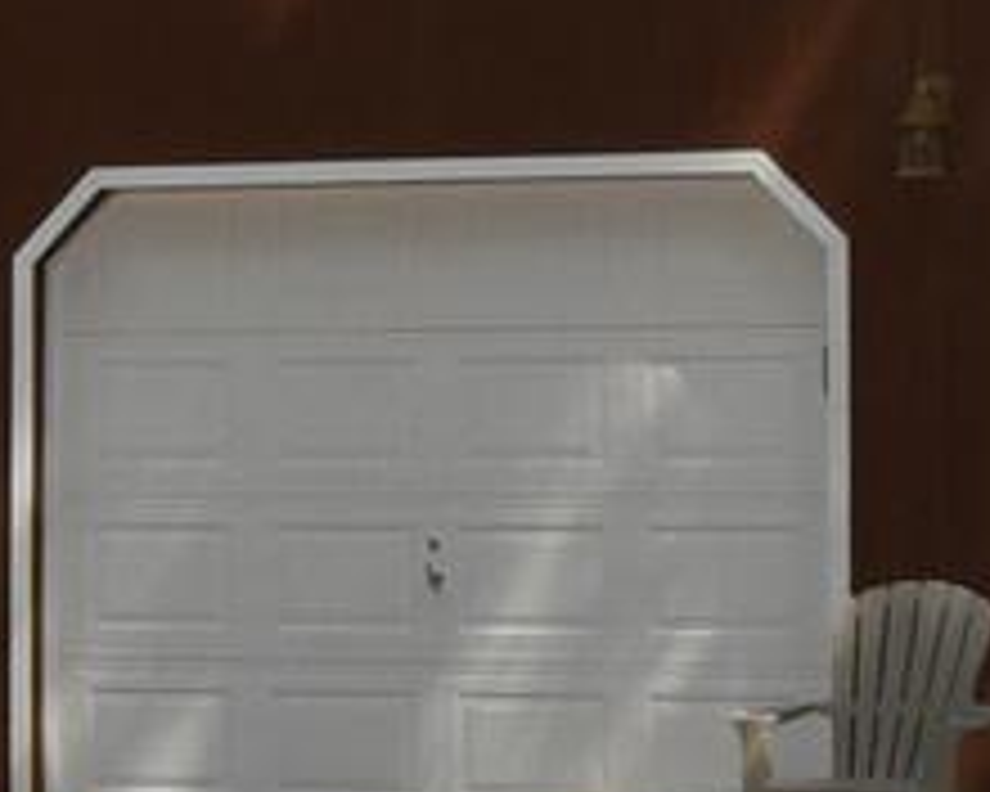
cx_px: 711
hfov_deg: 12.4
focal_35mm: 155
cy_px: 112
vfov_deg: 9.9
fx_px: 4555
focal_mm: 15
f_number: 16
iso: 800
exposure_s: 1/200
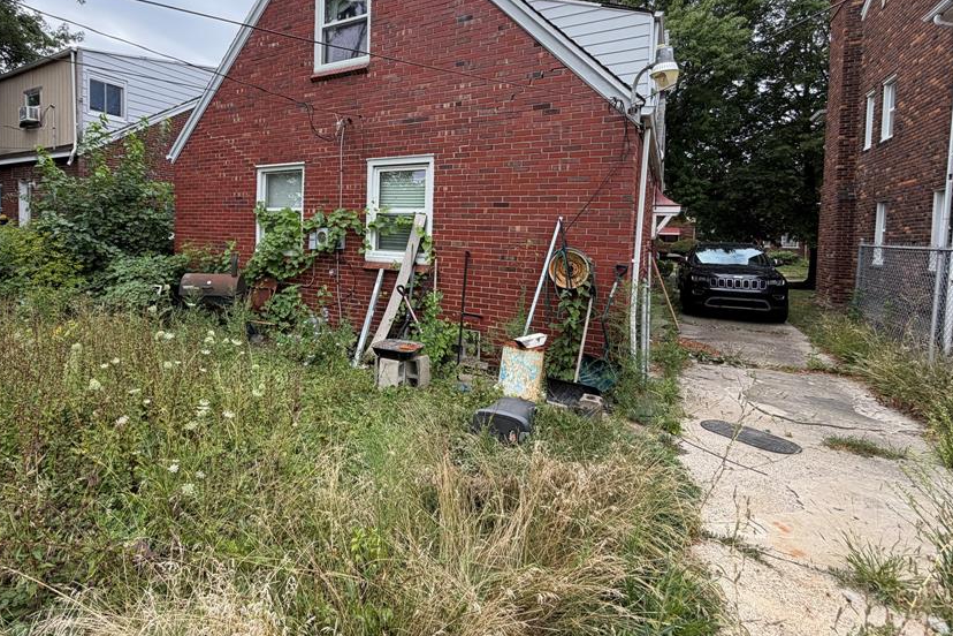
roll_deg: -1.9
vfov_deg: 66.6
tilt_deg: -2.3
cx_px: 388
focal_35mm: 18
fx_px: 476
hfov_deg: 89.0
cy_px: 250
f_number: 2.2
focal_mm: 2.22
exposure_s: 1/502
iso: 50
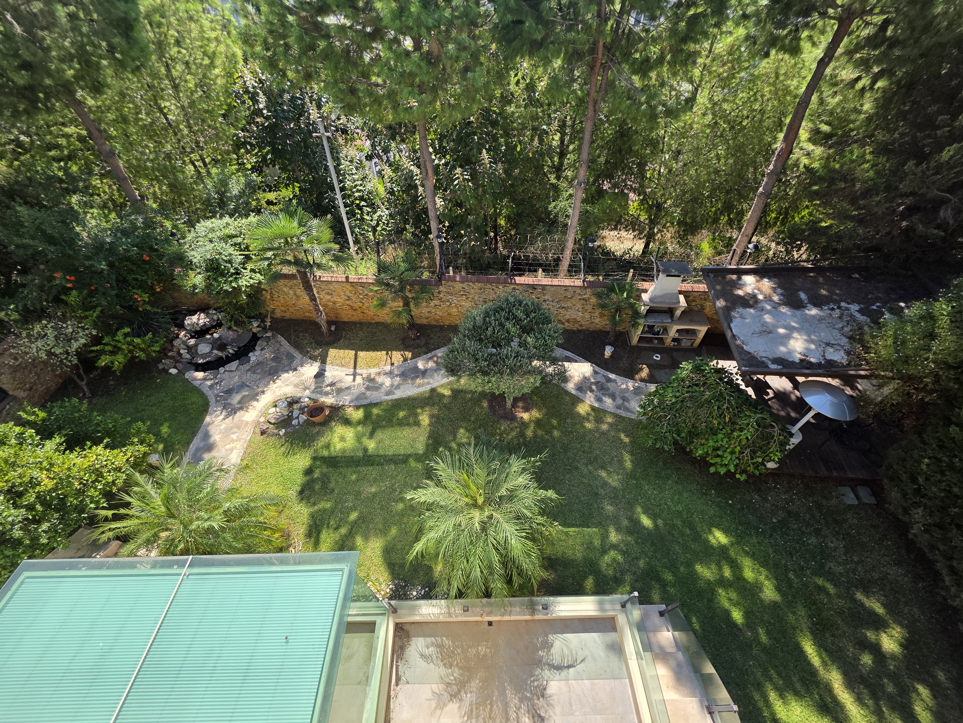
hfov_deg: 106.2
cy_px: 362
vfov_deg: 89.9
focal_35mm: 13
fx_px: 362
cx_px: 482
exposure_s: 1/904
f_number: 1.9
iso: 40
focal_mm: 2.2
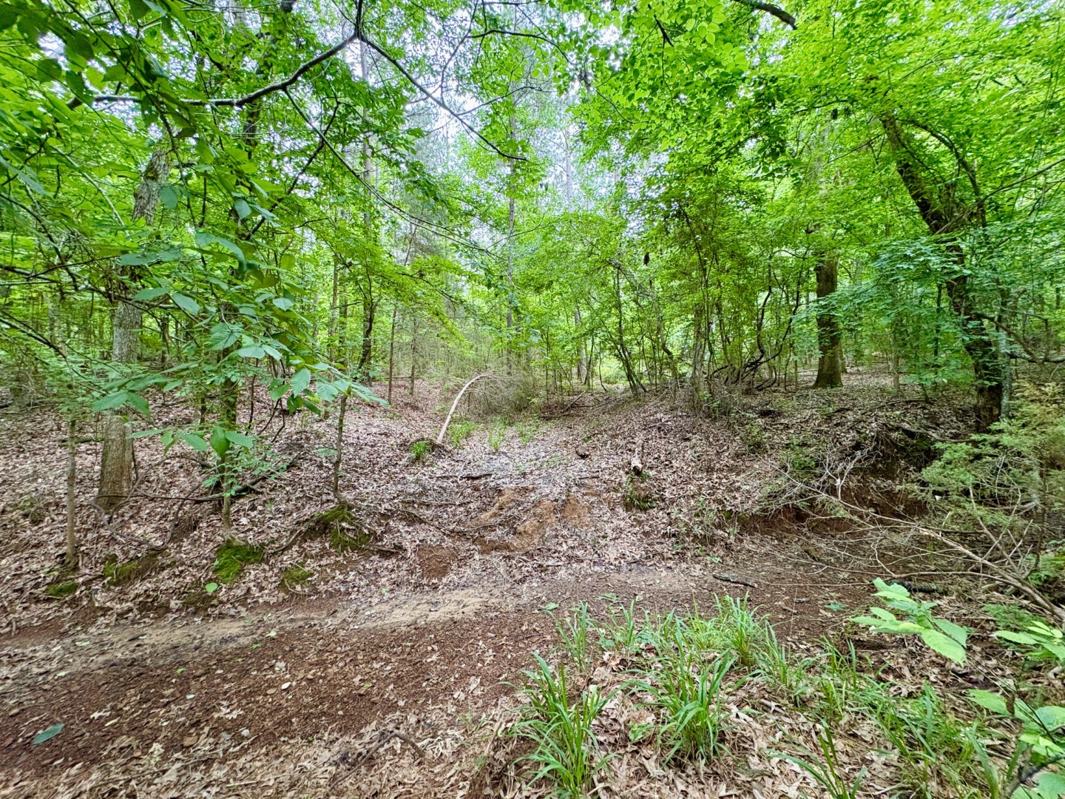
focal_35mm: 14
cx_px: 532
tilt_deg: -0.3
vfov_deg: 85.7
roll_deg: +3.1
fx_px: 431
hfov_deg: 102.1
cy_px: 400
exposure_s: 1/60
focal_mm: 2.22
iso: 320
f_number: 2.2
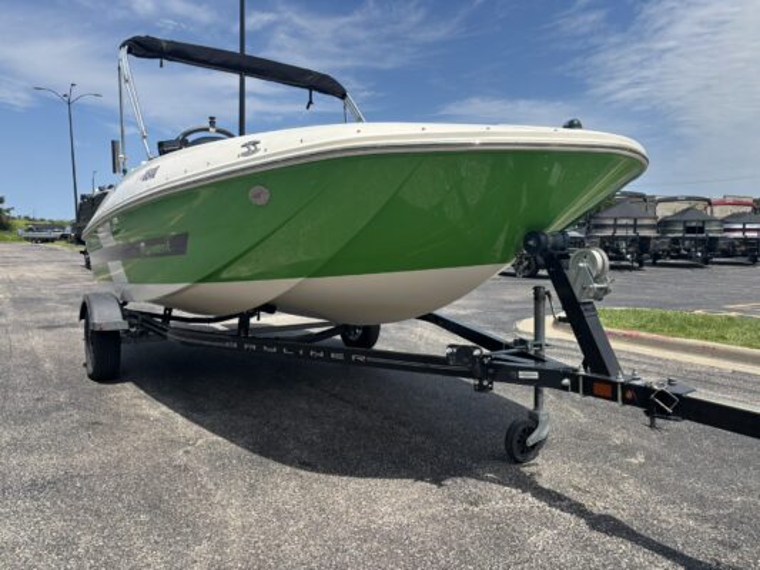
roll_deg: +0.4
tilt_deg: -4.0
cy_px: 285
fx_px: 571
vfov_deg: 53.1
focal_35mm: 26
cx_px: 380
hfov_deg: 67.3
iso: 50
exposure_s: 1/3413
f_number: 1.6
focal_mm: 5.96
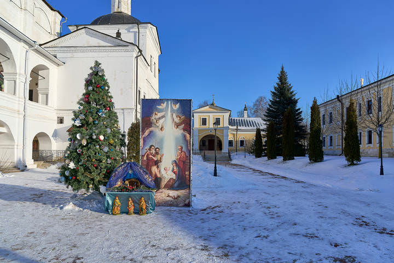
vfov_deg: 53.1
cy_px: 132
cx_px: 197
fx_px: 263
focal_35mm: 24
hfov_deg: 73.7
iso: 100
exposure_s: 1/500
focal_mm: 24
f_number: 6.7
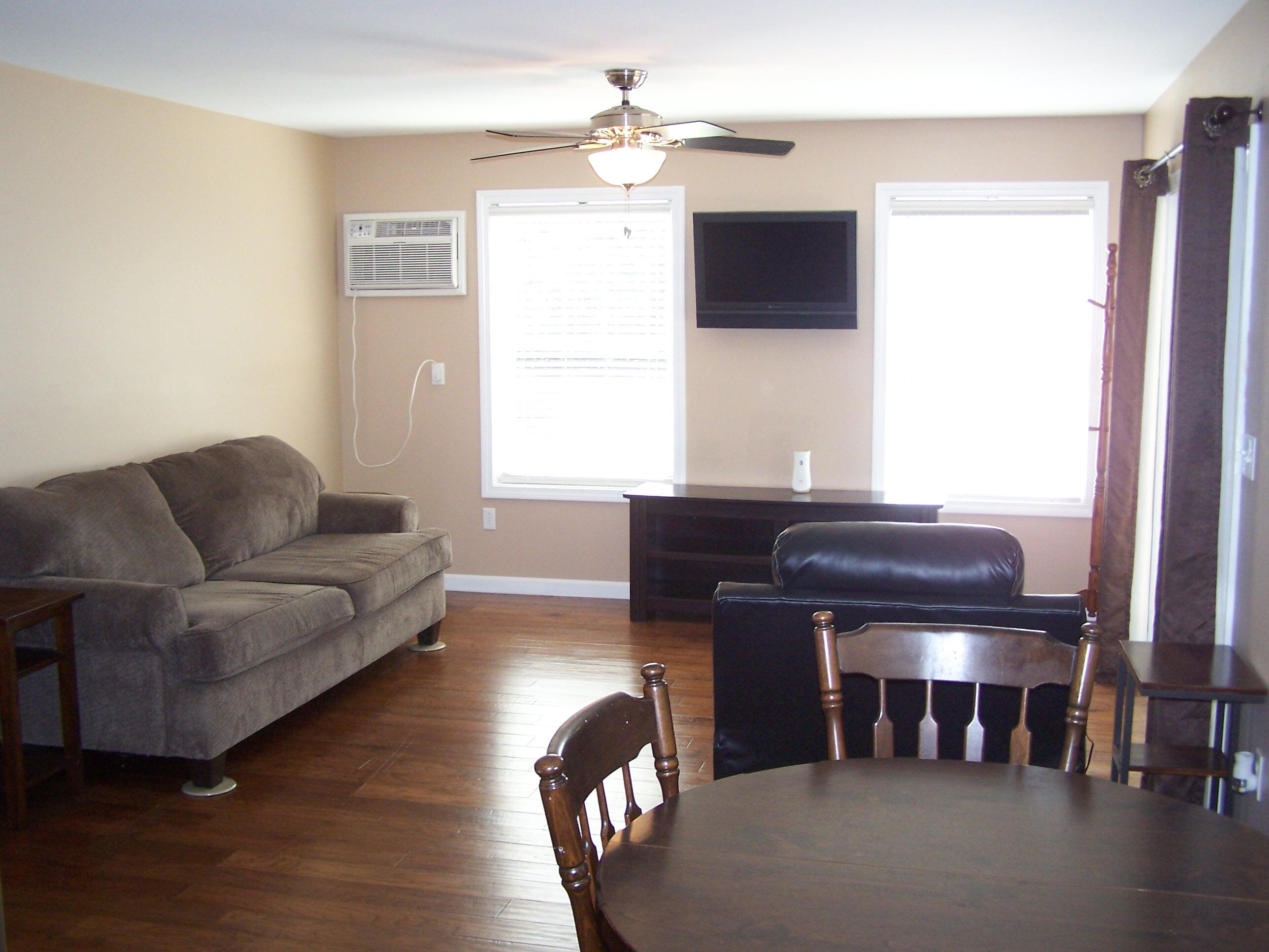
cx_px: 634
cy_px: 476
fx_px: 1393
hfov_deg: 49.0
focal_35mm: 38
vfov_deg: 37.7
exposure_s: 1/60
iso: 140
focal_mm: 6.3
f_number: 2.8
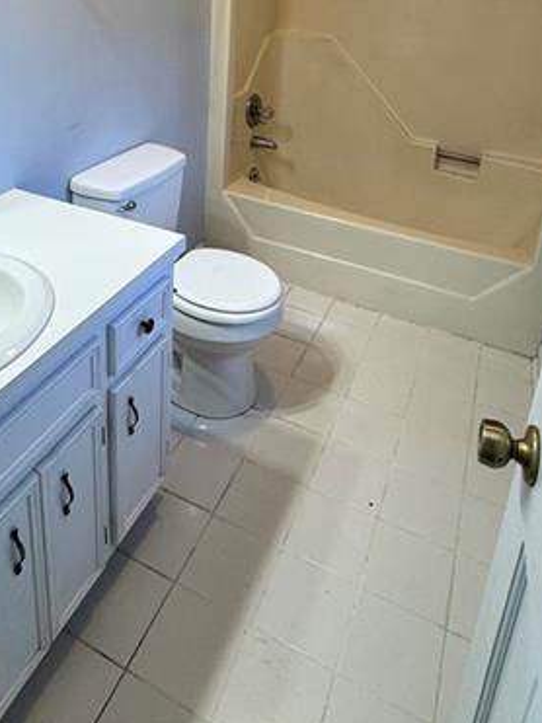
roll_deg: -2.7
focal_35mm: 29
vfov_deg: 56.2
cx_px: 228
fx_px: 606
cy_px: 123
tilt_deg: -16.7
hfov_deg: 48.0
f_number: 2.2
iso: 100
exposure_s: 1/99
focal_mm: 2.22
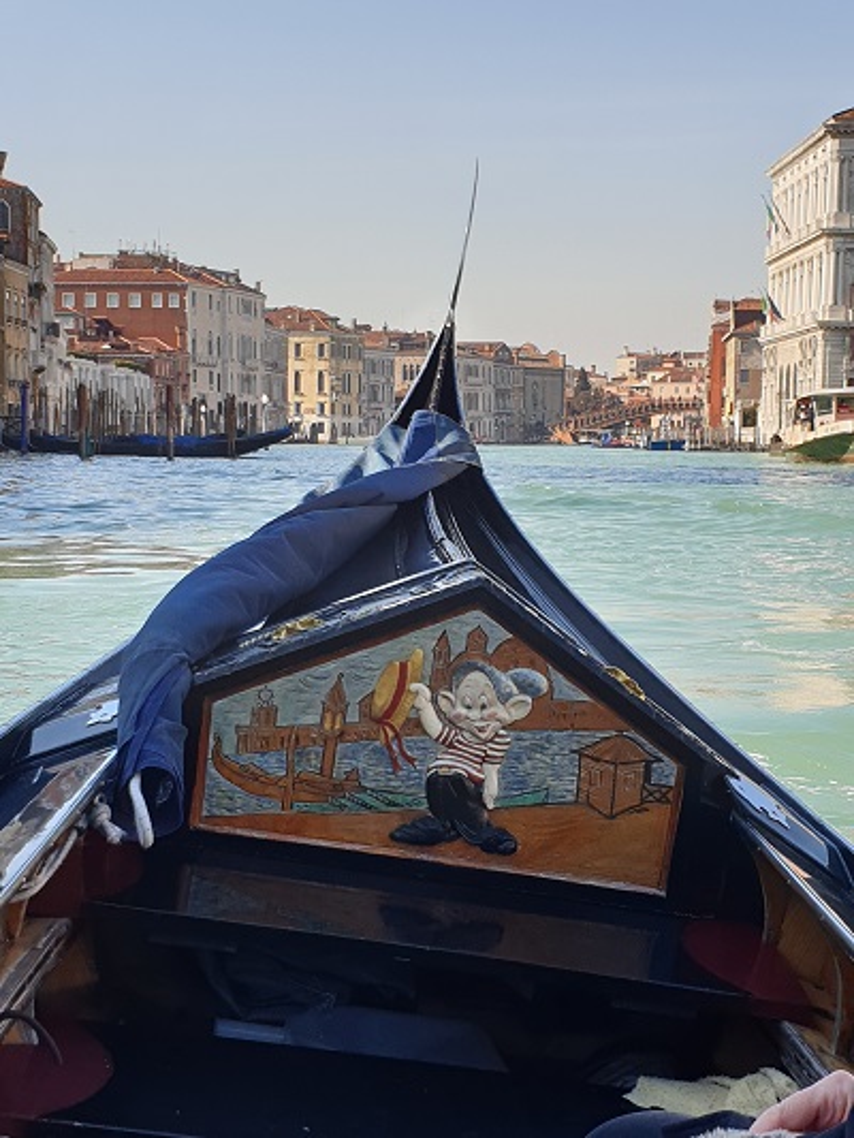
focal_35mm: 26
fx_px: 855
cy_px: 569
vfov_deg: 67.3
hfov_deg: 53.1
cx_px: 427
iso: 50
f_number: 2.4
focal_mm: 4.3
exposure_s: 1/952
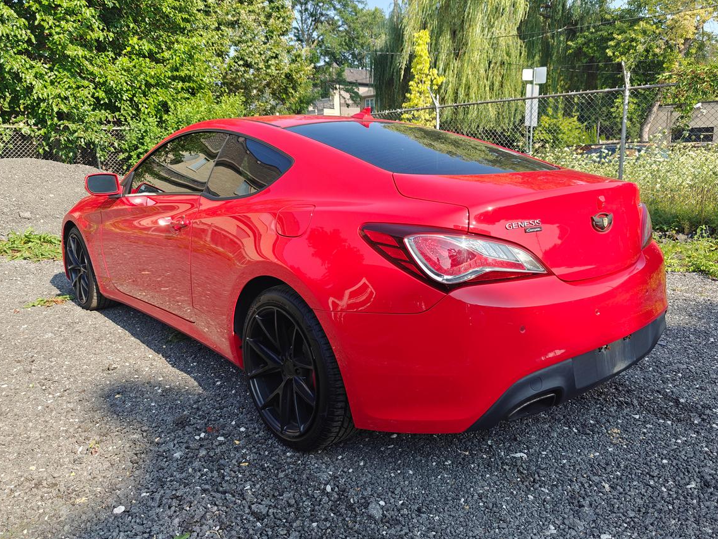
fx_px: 560
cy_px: 275
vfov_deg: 51.4
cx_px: 387
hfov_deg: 65.2
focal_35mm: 27
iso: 64
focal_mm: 6.06
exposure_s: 1/319
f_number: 1.7
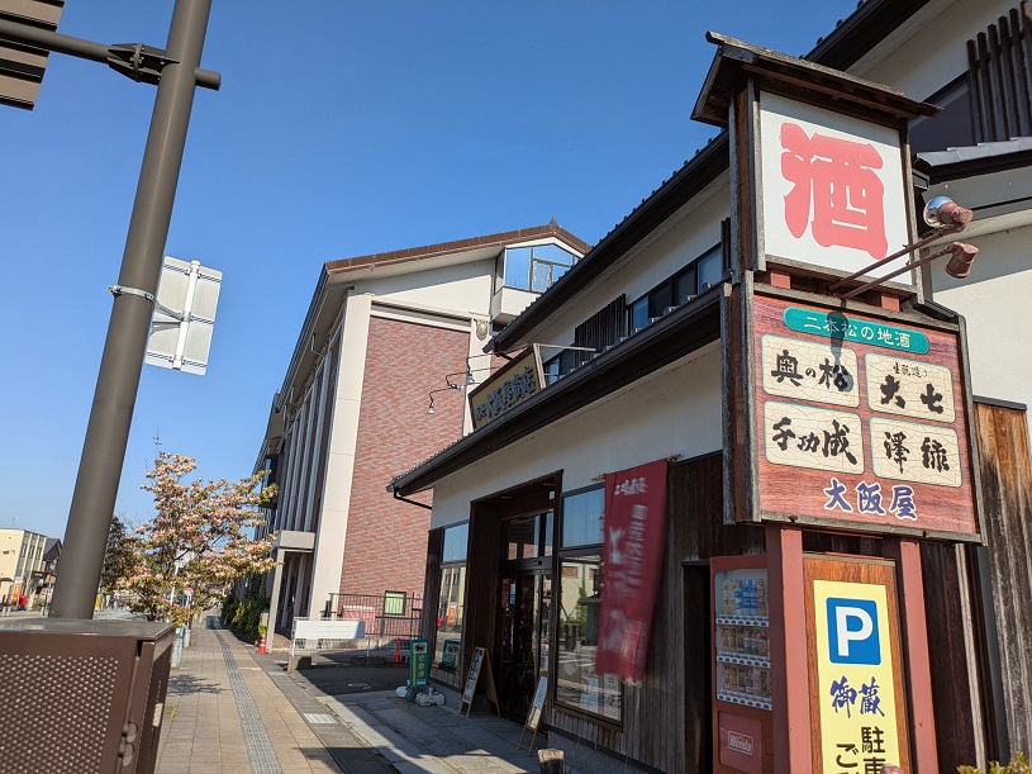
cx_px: 516
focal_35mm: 25
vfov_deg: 54.9
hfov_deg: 69.4
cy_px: 387
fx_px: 745
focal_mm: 5.43
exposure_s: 1/3378
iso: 48
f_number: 1.89
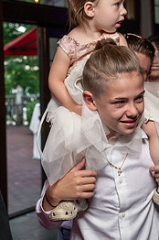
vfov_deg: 20.7
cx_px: 98
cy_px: 74
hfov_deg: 13.9
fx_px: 651
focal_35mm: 98
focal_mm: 57
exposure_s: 1/200
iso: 2000
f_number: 5.6
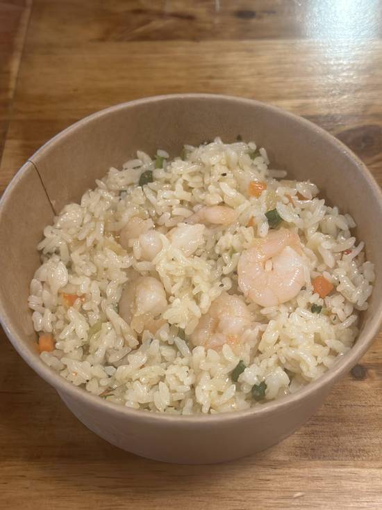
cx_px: 191
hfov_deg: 30.3
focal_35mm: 48
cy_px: 255
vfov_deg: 39.7
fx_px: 706
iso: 250
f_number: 1.78
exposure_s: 1/60
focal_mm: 6.86
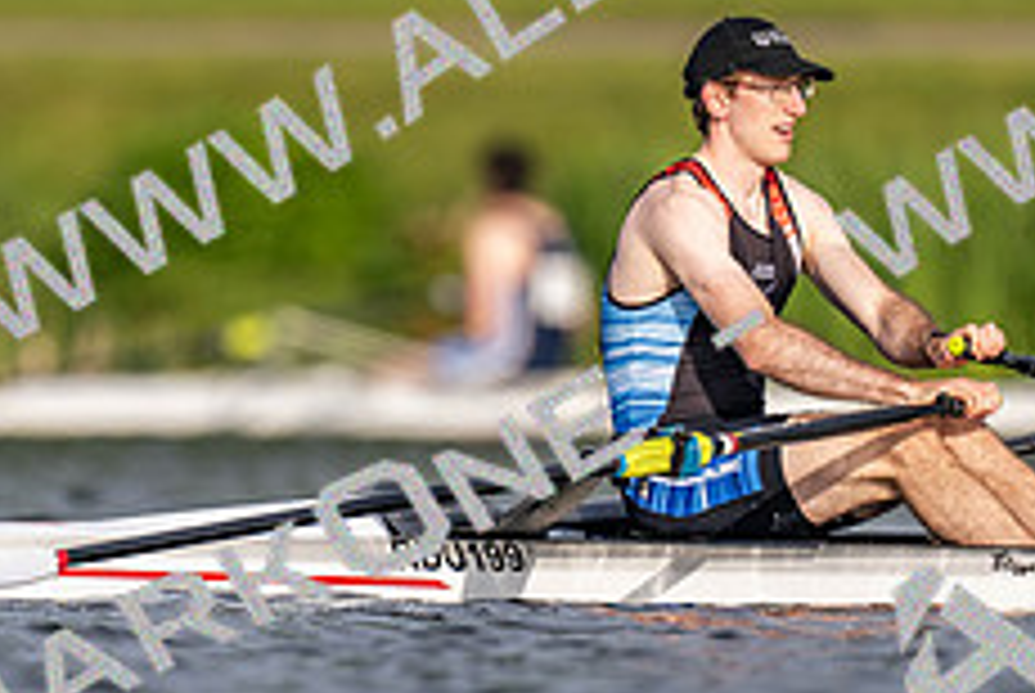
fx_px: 43525
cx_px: 508
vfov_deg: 0.9
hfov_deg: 1.4
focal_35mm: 1512
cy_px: 353
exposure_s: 1/2500
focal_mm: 600
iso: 250
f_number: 4
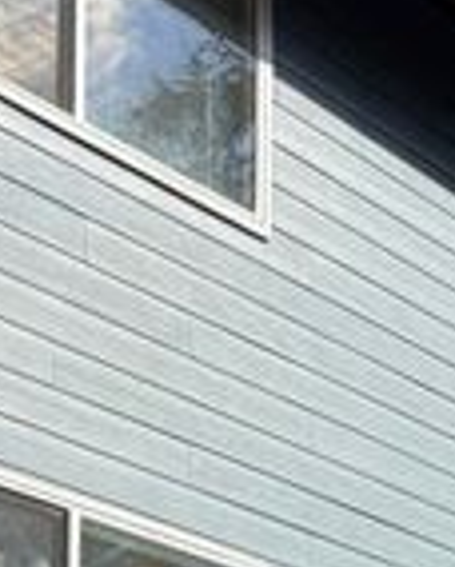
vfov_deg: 15.0
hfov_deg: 12.7
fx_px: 1848
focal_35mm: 110
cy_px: 1044
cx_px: 842
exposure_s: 1/2611
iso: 80
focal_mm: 6.76
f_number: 1.78
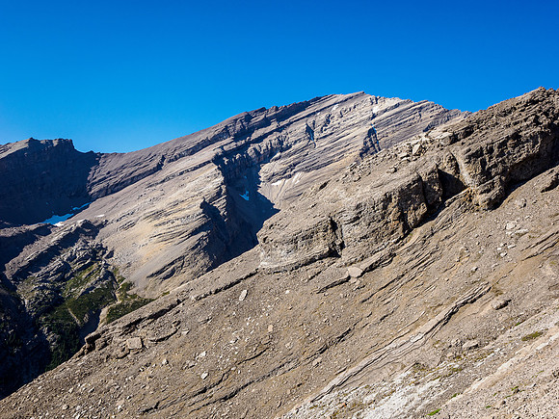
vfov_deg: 39.7
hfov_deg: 51.4
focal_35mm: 36
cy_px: 210
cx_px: 280
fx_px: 581
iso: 200
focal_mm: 18
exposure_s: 1/400
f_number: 8
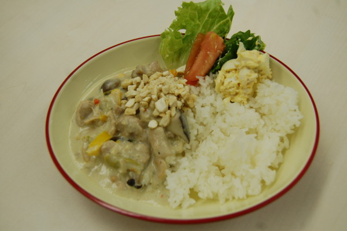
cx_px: 174
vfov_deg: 38.3
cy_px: 116
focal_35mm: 34
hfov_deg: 55.1
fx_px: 332
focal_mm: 23
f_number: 4.5
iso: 400
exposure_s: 1/80
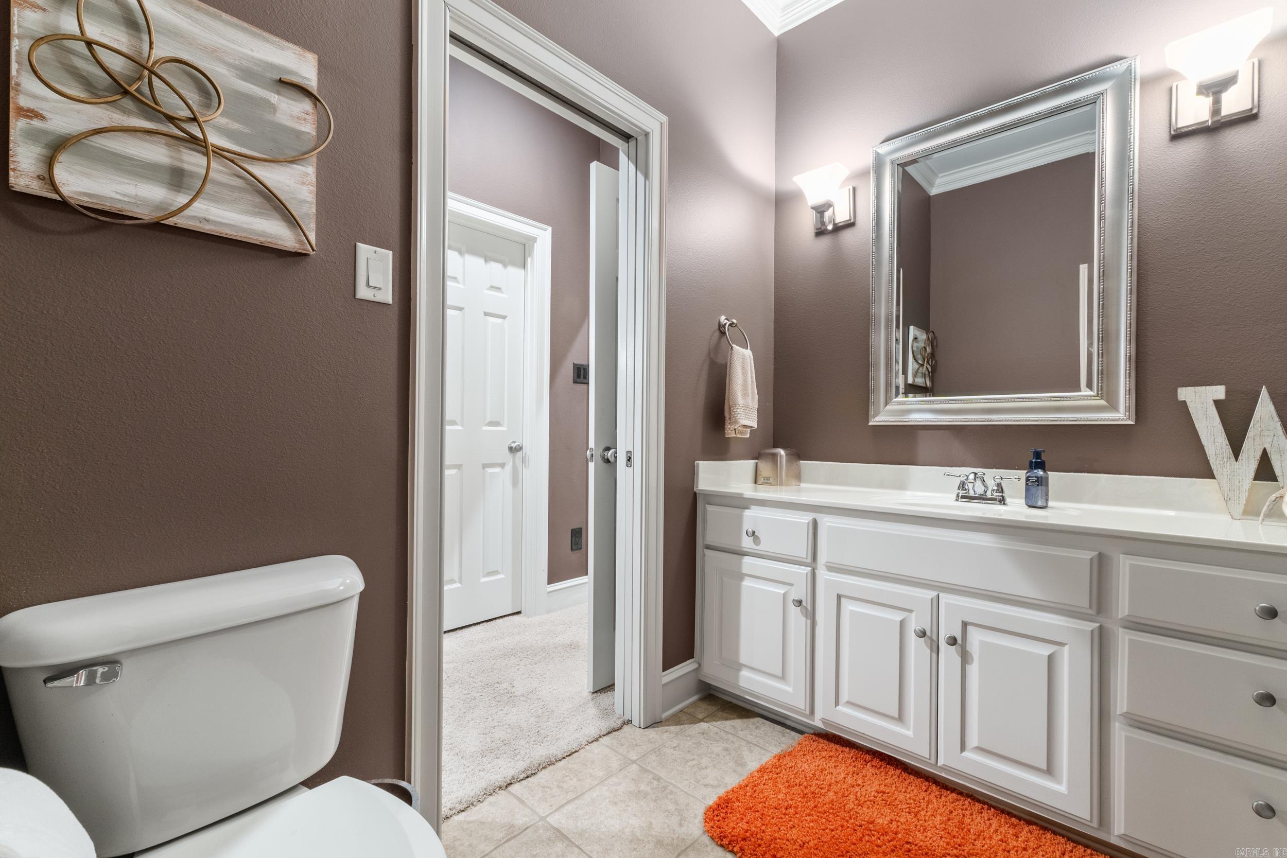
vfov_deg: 77.3
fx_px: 536
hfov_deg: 100.4
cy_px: 429
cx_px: 644
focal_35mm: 15
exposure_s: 4
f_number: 8
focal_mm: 10
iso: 320
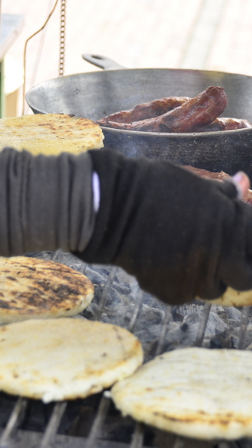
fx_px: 1756
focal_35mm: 148
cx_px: 98
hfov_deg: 8.2
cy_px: 224
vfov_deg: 14.5
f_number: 4.8
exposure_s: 1/250
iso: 320
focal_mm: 62
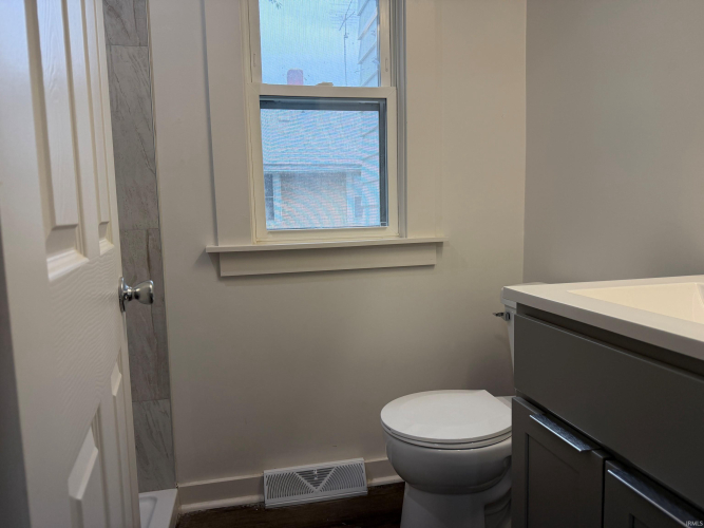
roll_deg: +1.4
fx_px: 488
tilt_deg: -6.6
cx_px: 352
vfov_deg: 56.8
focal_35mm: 24
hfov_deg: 71.6
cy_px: 264
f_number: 1.78
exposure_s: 1/200
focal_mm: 6.76
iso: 125
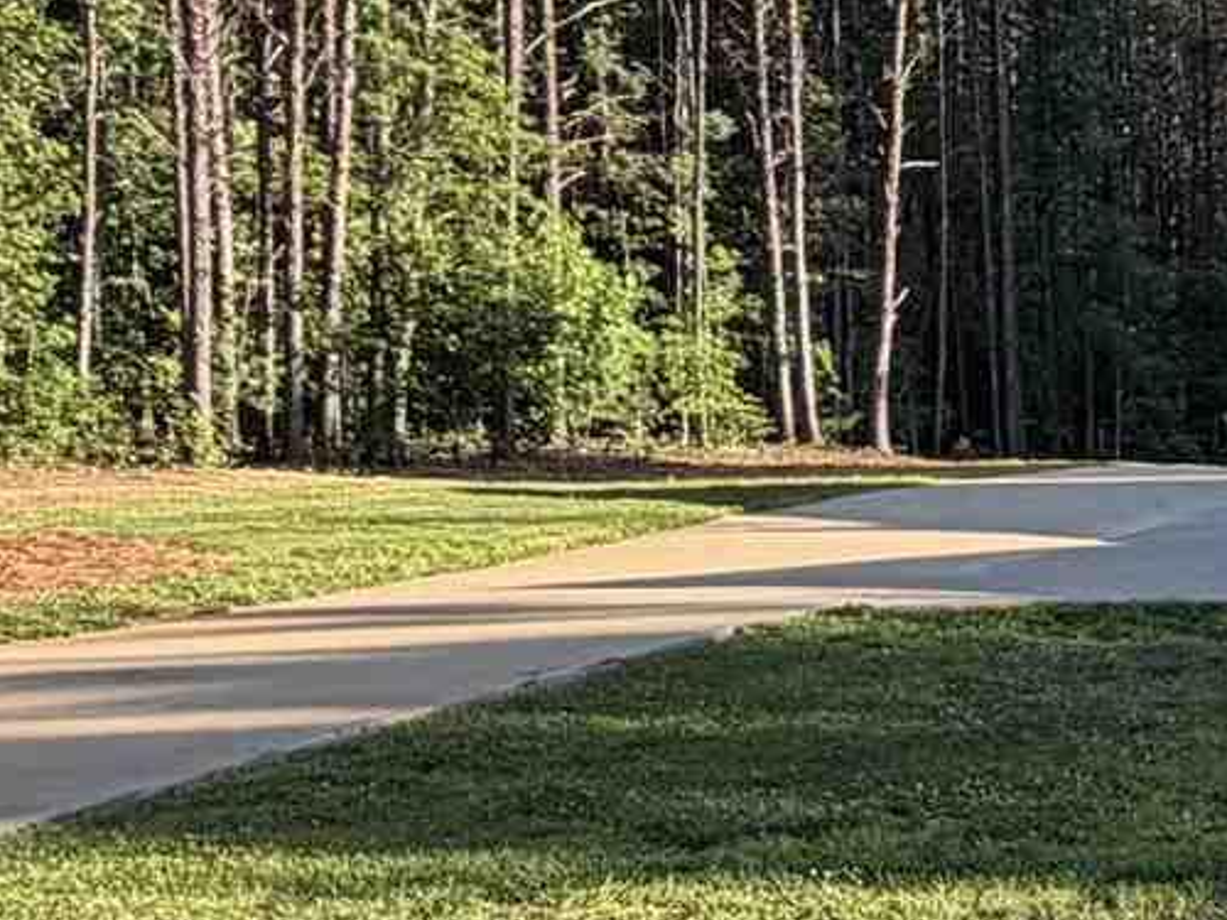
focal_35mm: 86
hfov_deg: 20.2
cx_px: 1725
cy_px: 351
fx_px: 3048
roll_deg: +2.4
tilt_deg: -0.3
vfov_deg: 17.1
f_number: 2.2
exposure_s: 1/502
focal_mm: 2.22
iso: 40
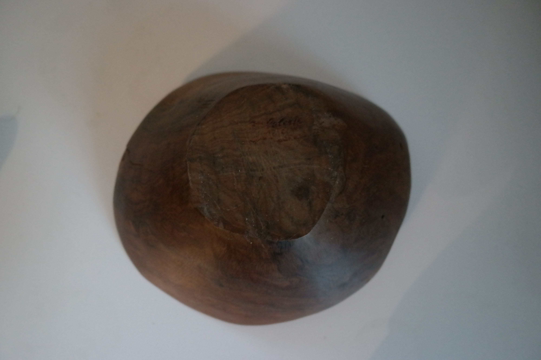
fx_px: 496
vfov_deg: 40.0
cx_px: 270
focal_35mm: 33
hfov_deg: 57.2
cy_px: 180
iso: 3200
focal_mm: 22
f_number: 3.5
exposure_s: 1/40
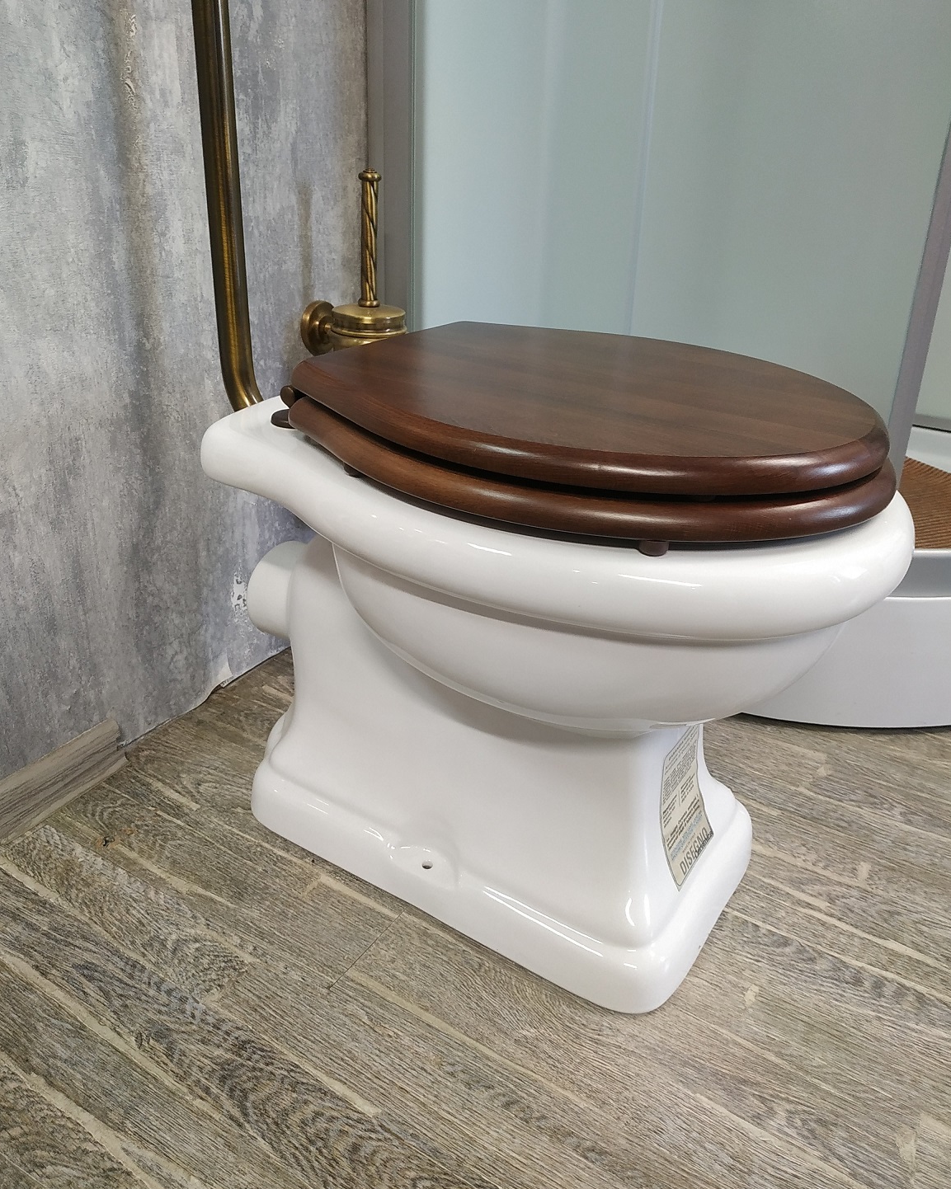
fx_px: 915
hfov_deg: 54.9
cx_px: 481
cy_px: 554
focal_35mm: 26
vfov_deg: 66.0
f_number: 1.9
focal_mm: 3.94
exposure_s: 1/25
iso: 200
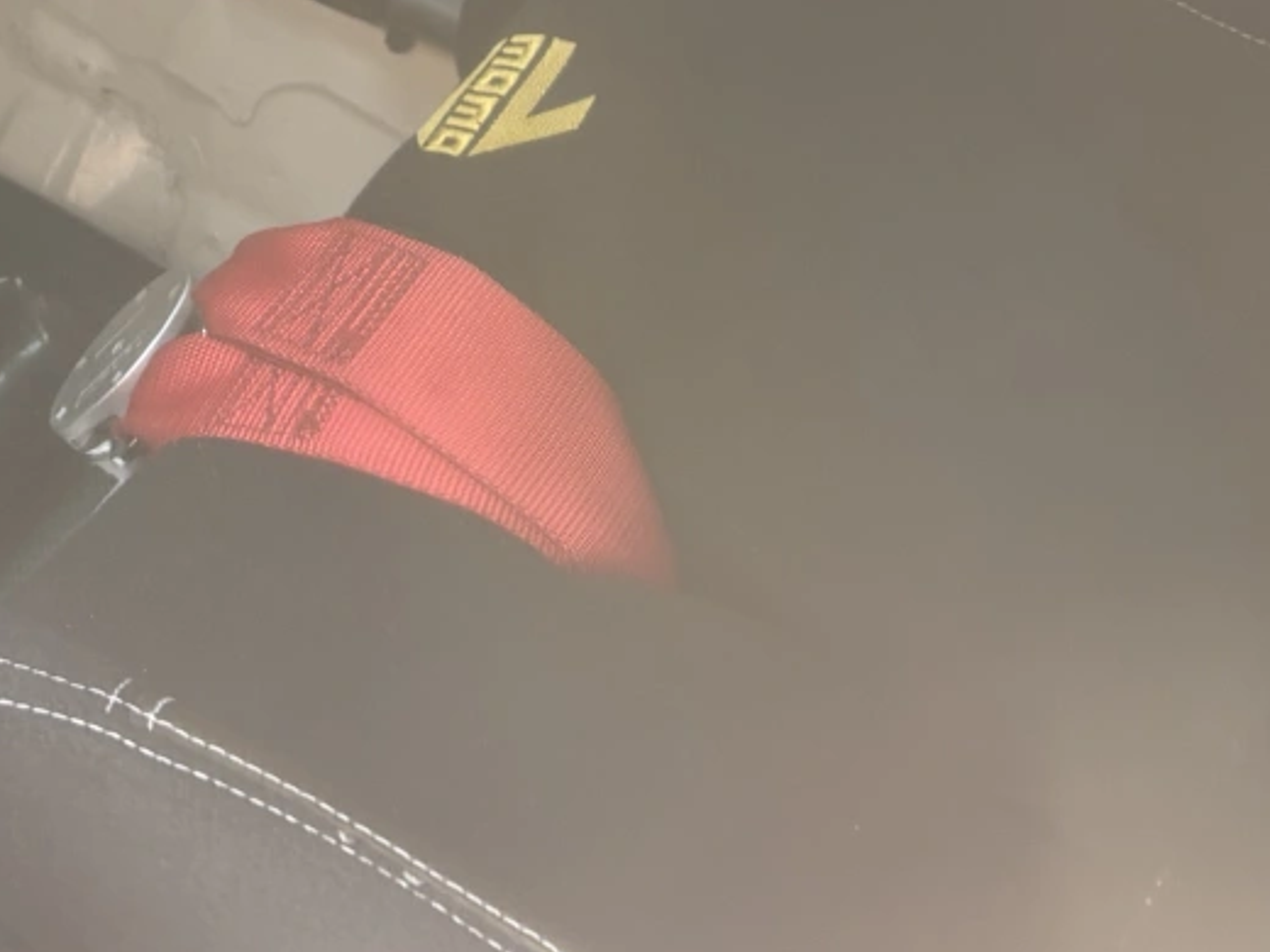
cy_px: -627
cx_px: -176
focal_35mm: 96
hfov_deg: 19.5
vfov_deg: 14.1
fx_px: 3522
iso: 50
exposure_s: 1/248
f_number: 1.6
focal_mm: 5.96
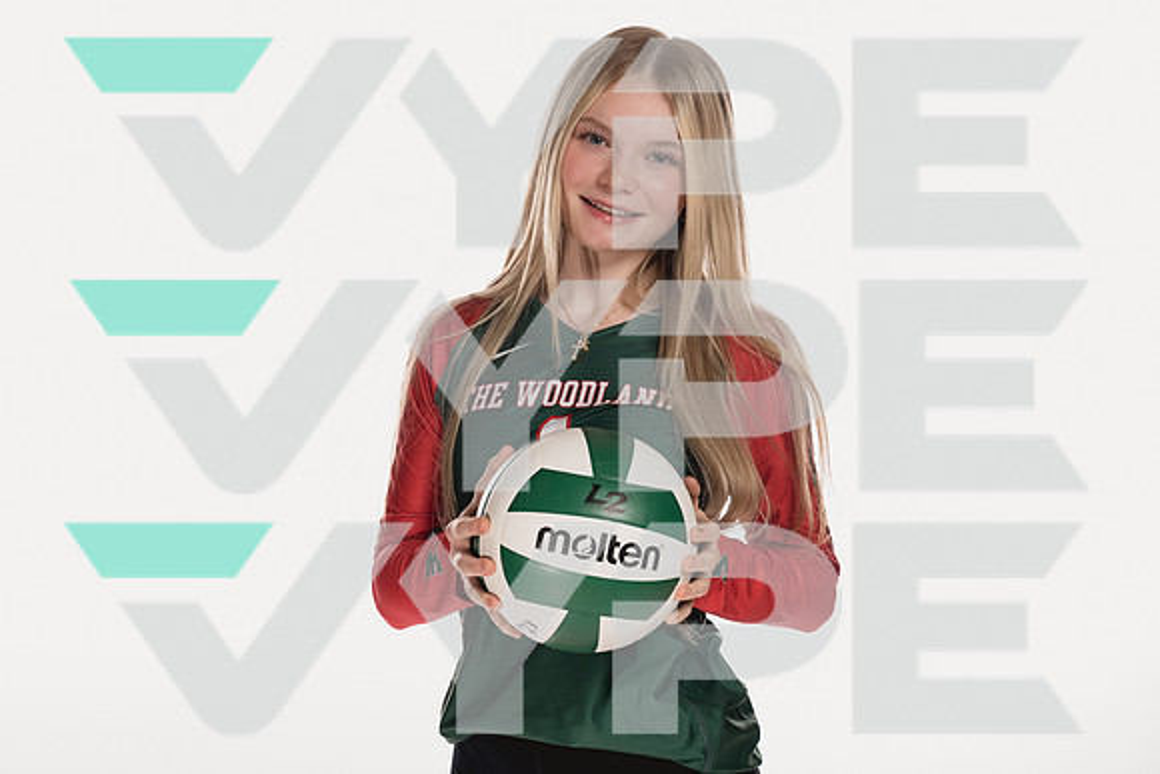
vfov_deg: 21.3
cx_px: 567
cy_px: 384
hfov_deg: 31.5
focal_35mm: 64
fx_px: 2056
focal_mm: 61
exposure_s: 1/250
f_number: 5.6
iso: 400
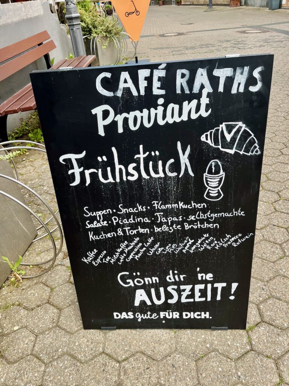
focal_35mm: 26
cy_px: 193
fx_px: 289
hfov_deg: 53.1
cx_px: 144
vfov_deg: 67.3
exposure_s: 1/534
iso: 50
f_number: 1.6
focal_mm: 5.1
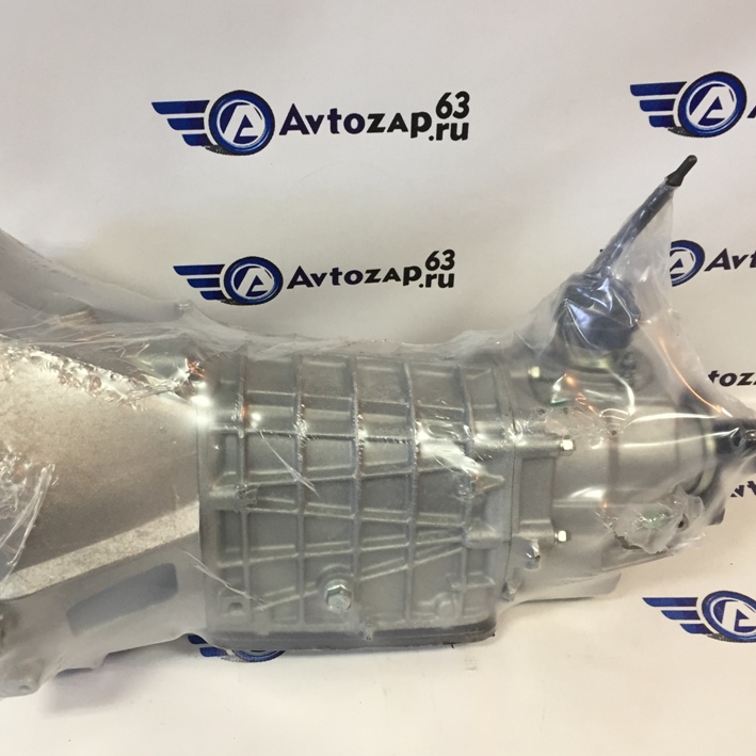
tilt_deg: -37.0
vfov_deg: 44.9
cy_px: 385
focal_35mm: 37
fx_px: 914
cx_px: 318
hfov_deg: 44.8
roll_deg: +2.4
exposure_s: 1/33
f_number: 2.2
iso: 125
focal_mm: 4.15
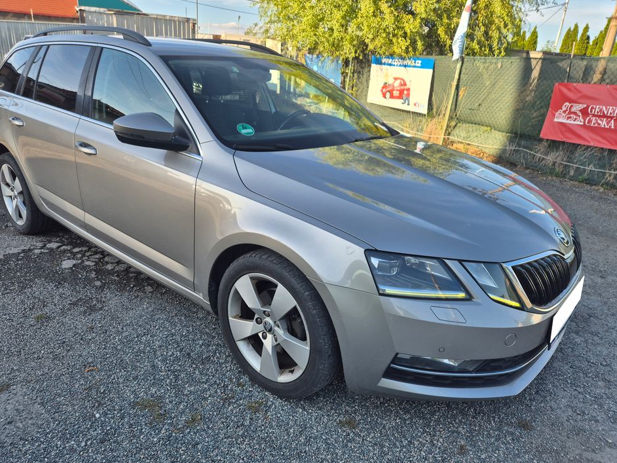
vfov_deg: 54.8
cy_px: 249
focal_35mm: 25
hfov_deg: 69.3
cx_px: 284
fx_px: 446
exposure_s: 1/702
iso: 25
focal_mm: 5.4
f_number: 1.8
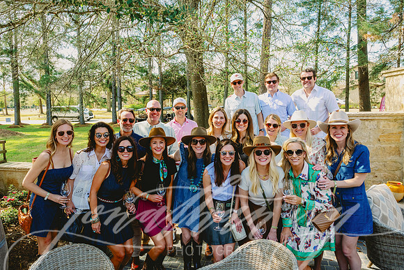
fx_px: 293
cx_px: 196
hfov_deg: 69.2
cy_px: 126
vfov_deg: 49.4
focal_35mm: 26
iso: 640
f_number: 7.1
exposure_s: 1/250
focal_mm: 24
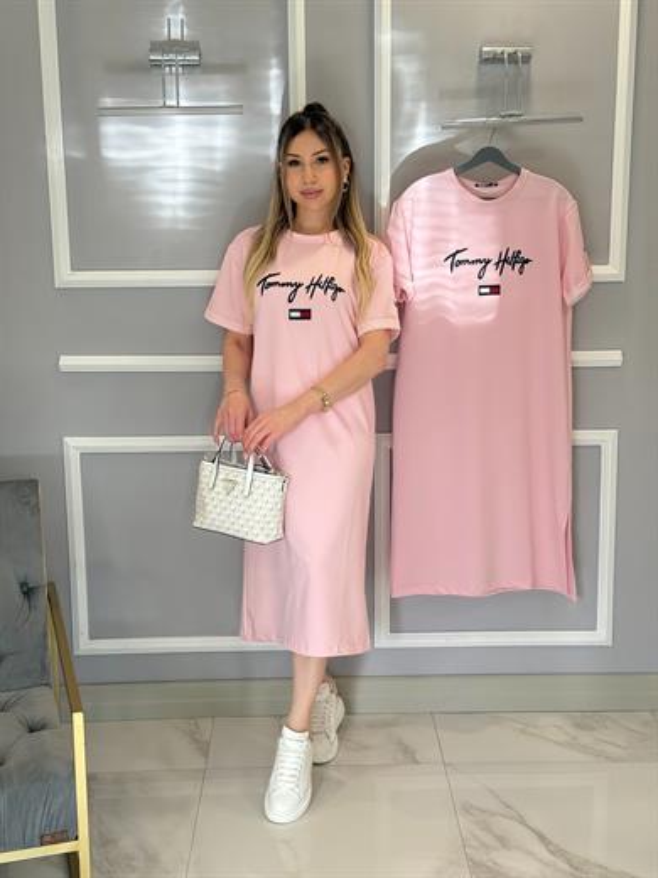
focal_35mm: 48
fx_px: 1217
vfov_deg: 39.7
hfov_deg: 30.3
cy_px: 439
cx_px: 329
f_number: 1.78
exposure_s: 1/242
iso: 160
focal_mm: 6.76
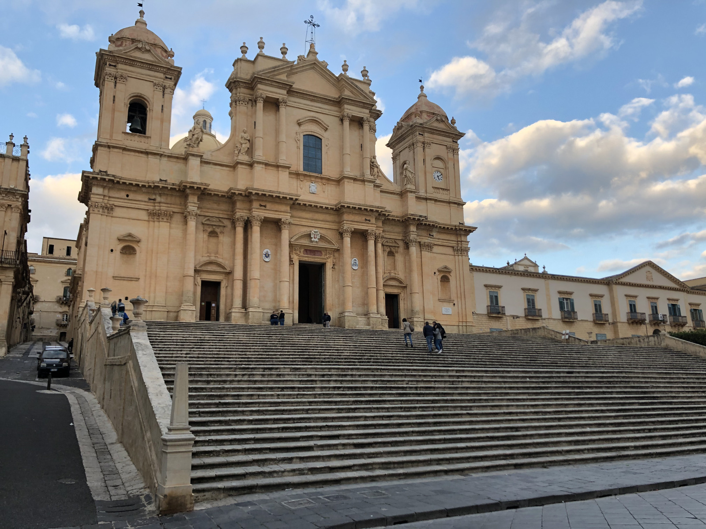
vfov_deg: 49.7
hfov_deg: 63.4
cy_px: 264
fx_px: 571
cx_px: 353
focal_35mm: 28
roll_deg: +2.0
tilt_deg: +13.5
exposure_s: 1/246
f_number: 1.8
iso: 20
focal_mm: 4
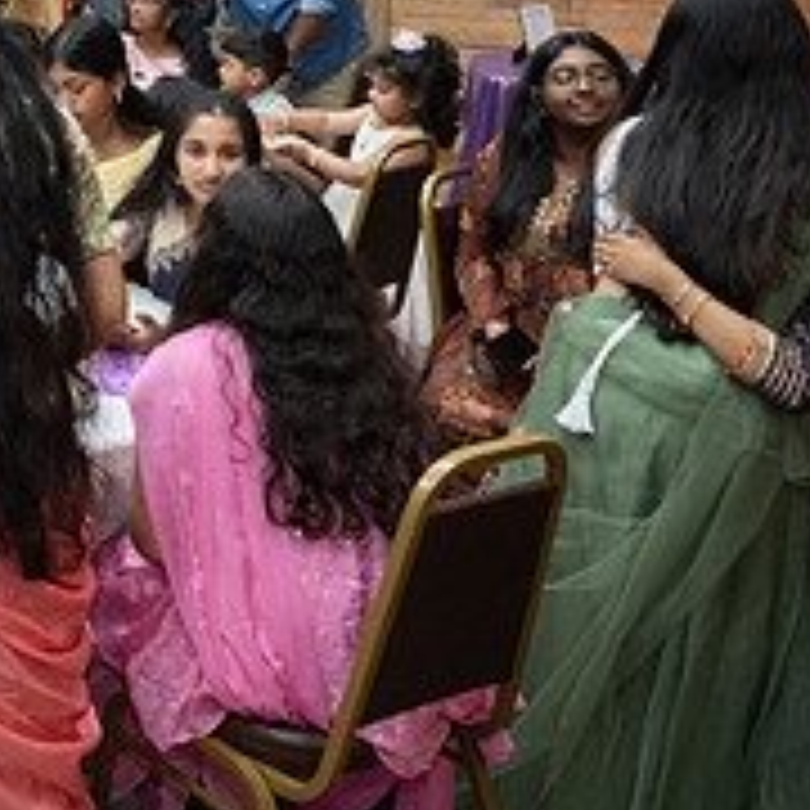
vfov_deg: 23.9
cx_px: -436
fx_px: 1827
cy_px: -7
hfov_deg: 20.9
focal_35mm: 69
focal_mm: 24
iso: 1000
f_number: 4
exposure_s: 1/160
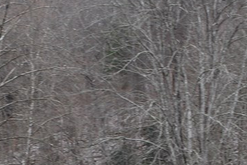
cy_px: 233
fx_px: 927
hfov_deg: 15.1
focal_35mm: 135
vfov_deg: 9.9
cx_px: 72
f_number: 9
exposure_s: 1/100
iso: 200
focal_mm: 30
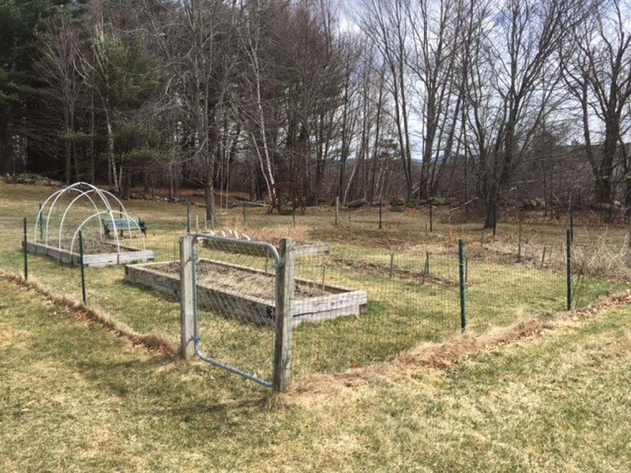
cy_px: 236
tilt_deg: -8.3
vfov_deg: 48.2
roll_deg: +1.5
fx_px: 529
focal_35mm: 29
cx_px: 316
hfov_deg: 61.7
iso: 25
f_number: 2.2
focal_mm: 4.15
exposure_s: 1/884
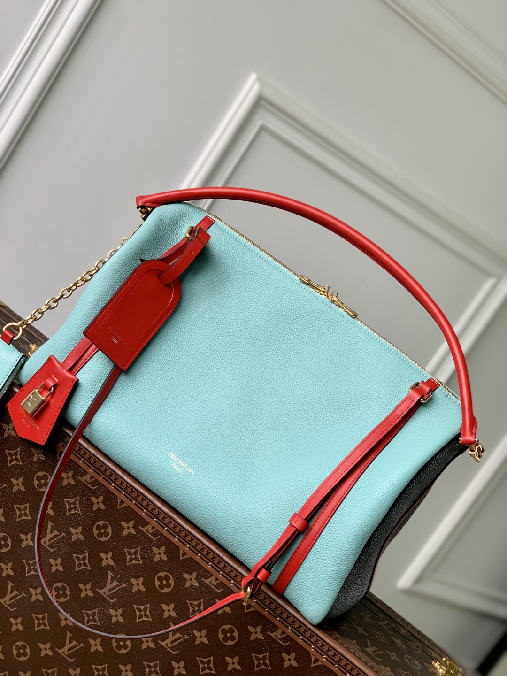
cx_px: 254
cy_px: 338
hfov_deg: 28.0
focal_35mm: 52
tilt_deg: -9.8
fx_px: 1015
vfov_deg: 36.8
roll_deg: -34.0
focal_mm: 6
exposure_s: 1/122
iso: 50
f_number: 2.4
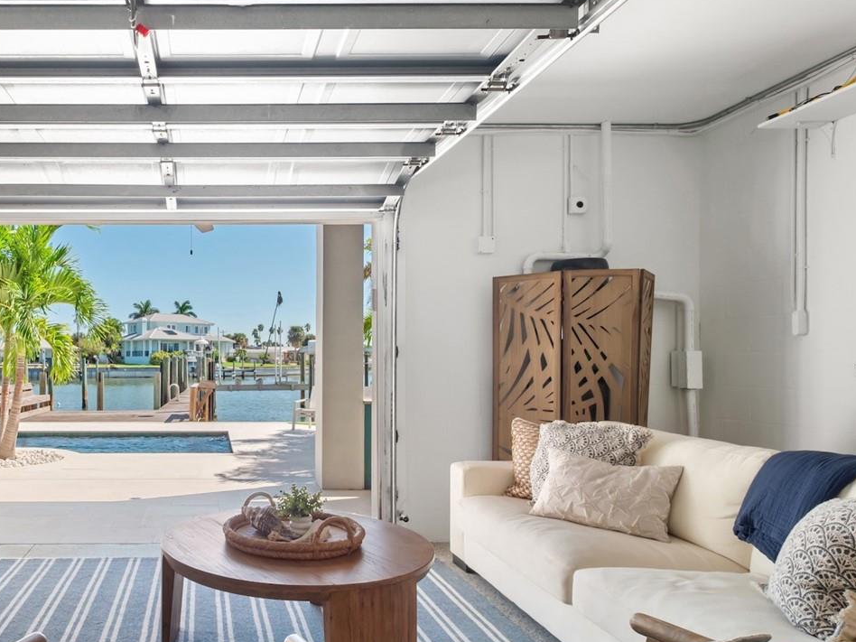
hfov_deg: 61.8
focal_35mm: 27
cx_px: 218
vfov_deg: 51.2
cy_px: 369
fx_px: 668
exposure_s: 1/13
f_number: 7.1
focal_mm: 8
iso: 200
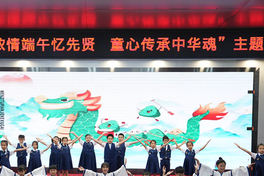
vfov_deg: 27.2
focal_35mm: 49
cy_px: 131
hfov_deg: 39.6
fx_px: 359
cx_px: 79
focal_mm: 30
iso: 640
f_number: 3.5
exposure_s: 1/100
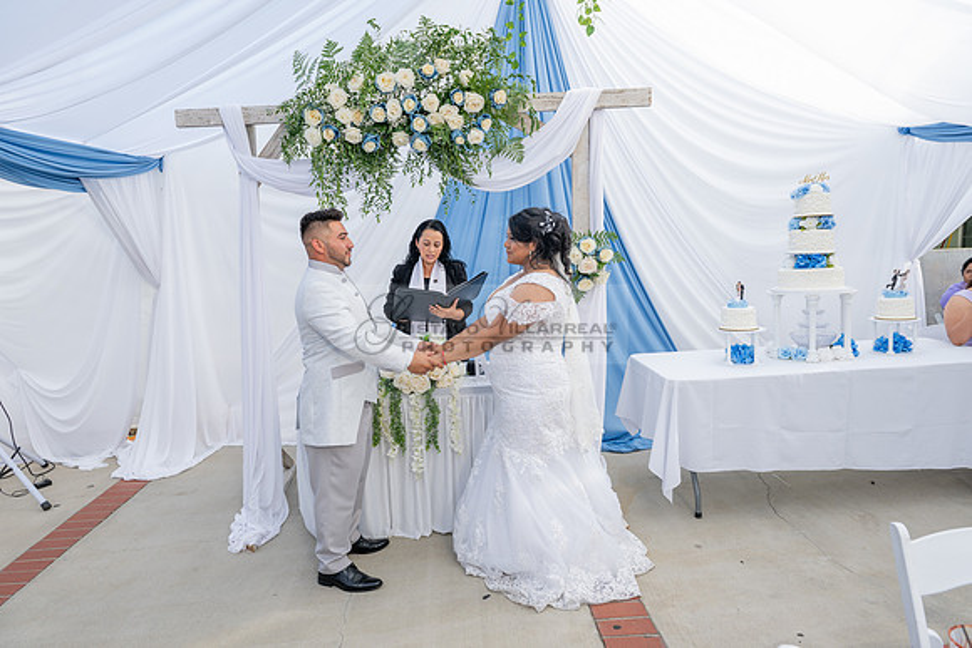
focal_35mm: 24
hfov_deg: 73.7
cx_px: 486
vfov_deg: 53.2
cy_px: 324
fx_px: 648
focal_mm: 24
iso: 200
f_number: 6.3
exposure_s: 1/125
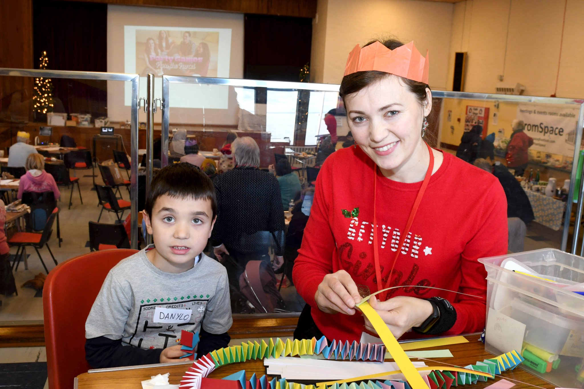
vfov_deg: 36.9
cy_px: 194
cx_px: 292
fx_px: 584
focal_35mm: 36
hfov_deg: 53.1
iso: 1600
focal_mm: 24
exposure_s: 1/80
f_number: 7.1
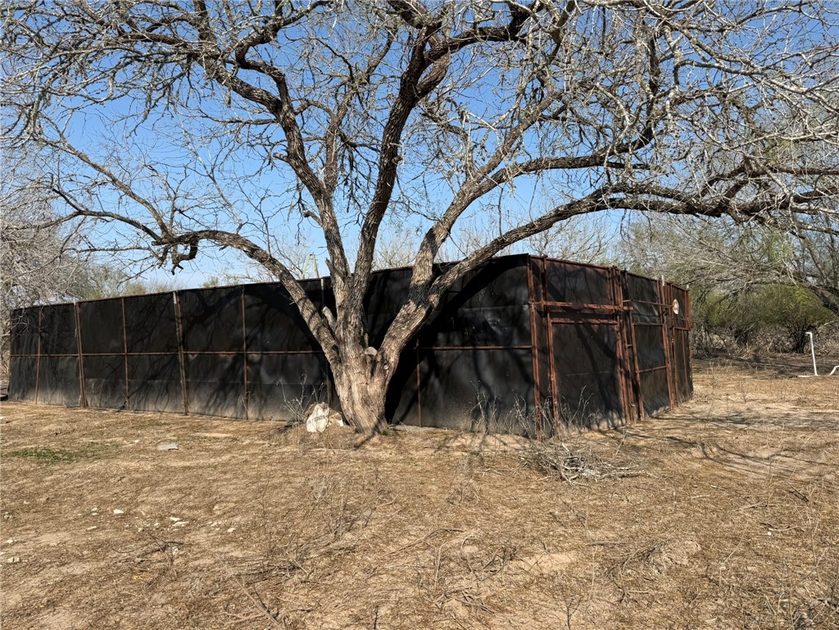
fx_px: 582
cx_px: 420
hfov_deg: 71.6
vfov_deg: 56.8
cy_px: 315
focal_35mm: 24
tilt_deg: +2.8
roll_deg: -0.2
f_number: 1.78
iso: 80
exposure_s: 1/3759
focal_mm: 6.76
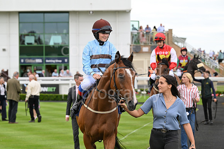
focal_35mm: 120
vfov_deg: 11.4
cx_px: 112
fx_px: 747
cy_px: 74
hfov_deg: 17.1
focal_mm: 120
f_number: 5
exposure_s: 1/1000
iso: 1000
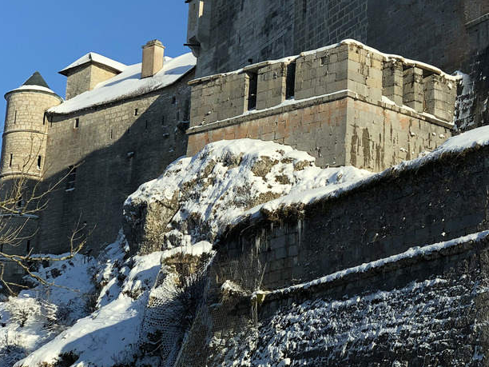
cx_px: 412
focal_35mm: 102
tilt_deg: +19.2
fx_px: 1441
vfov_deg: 14.5
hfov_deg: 19.0
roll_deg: -0.3
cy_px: 102
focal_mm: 6
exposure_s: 1/631
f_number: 2.4
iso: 16
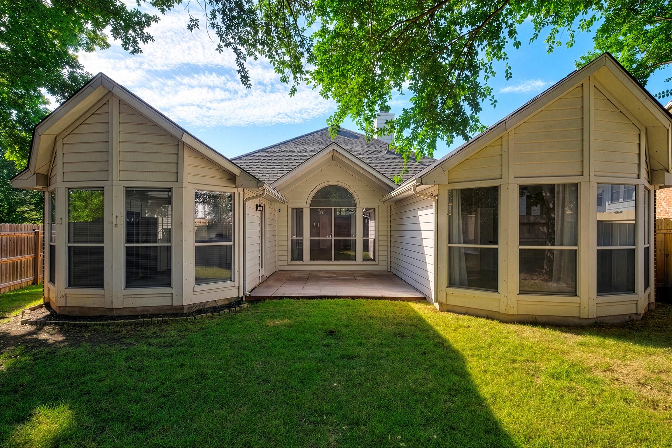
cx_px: 336
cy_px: 224
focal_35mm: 17
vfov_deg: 70.4
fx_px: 317
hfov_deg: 93.3
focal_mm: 17
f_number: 5.6
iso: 100
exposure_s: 1/400
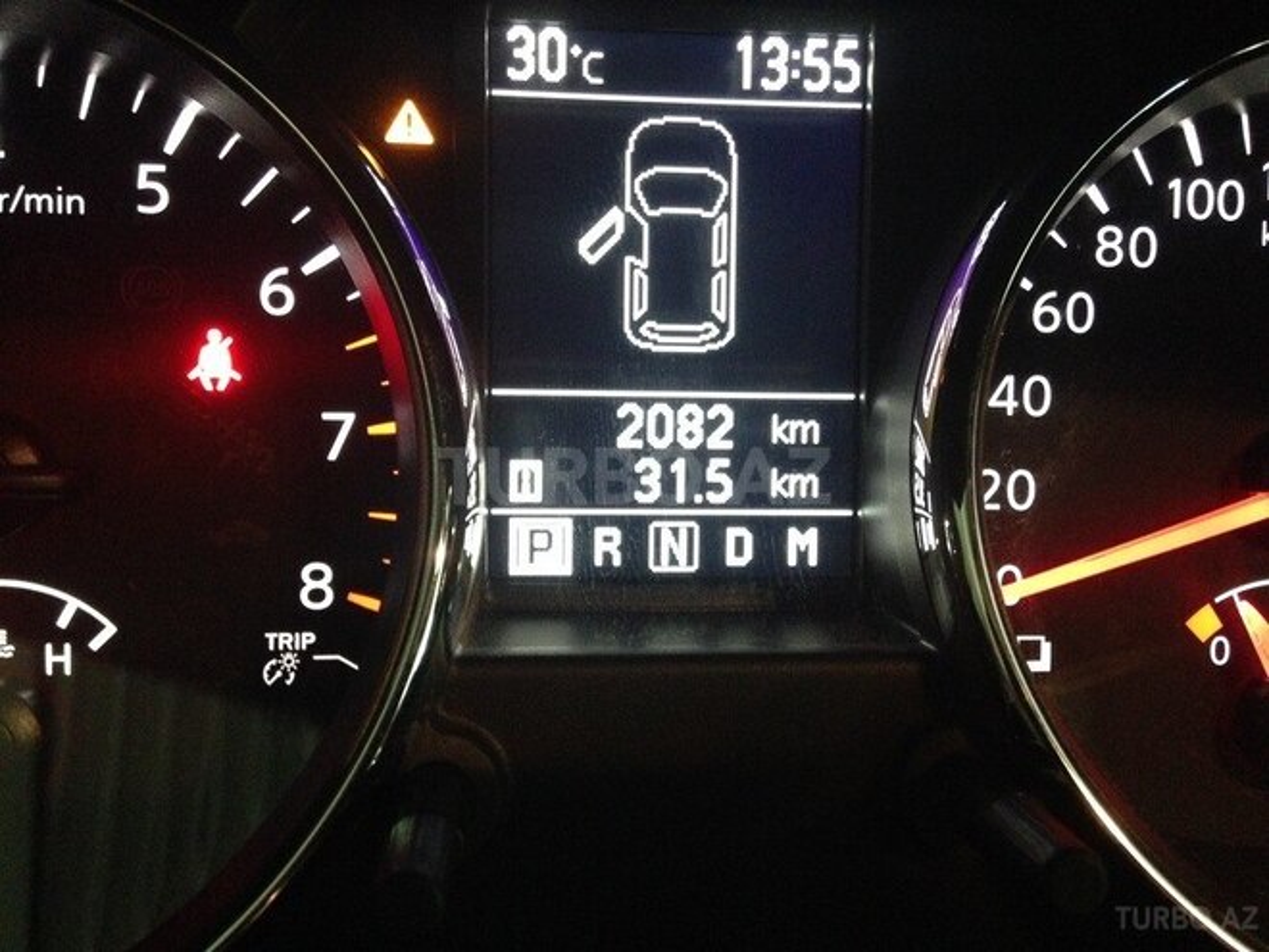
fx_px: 1210
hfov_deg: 55.4
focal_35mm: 33
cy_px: 476
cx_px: 634
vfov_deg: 42.9
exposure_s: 1/15
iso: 500
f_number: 2.4
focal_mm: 4.12
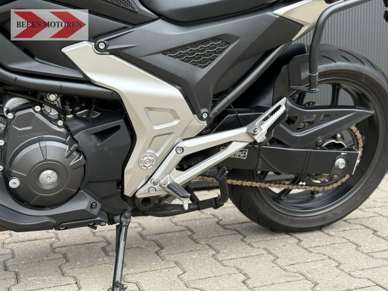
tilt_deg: -7.2
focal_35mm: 48
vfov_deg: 30.3
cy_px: 146
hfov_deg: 39.7
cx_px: 194
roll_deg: +1.2
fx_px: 538
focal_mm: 6.76
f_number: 1.78
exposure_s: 1/388
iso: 100
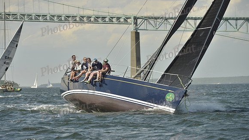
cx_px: 124
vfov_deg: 5.8
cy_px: 81
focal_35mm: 211
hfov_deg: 10.2
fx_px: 1393
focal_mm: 200
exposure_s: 1/1600
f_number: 8
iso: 280
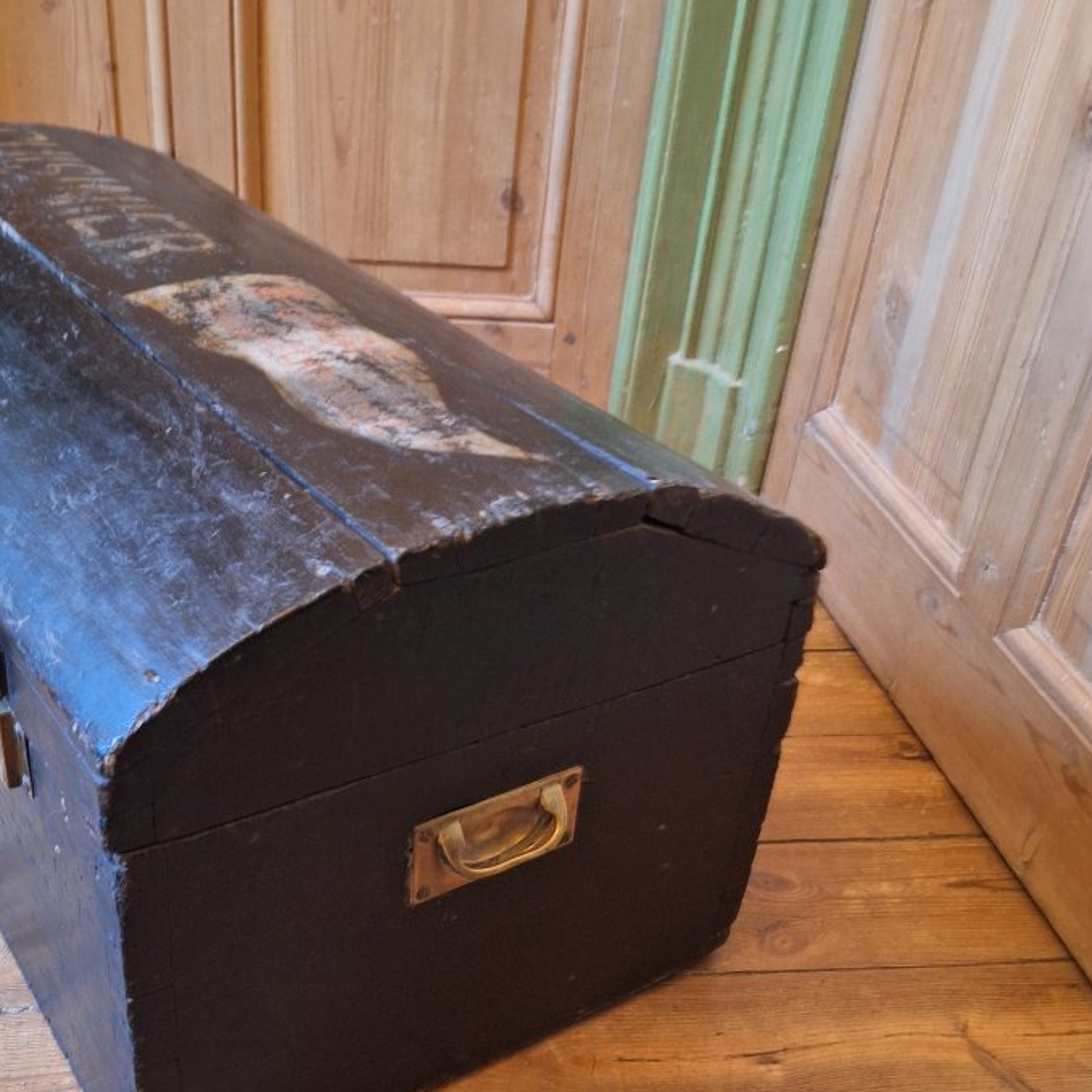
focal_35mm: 36
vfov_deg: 45.2
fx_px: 1285
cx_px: 404
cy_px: 747
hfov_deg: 45.6
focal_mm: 5.54
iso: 640
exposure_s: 1/20
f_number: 1.8
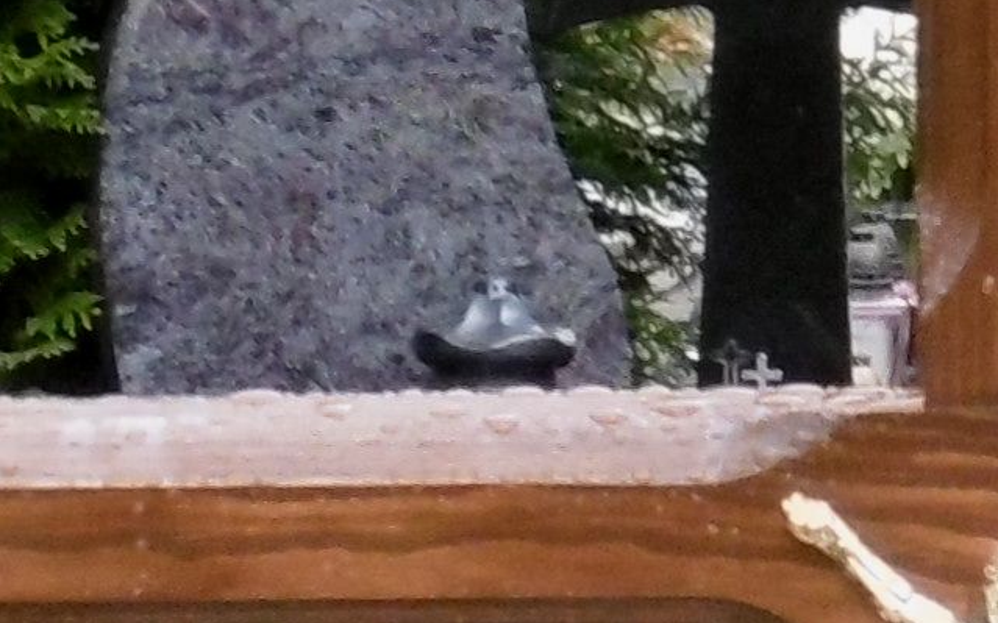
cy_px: 1291
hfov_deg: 5.4
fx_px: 10605
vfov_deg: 3.3
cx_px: 1373
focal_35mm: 390
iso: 200
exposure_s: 1/60
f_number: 4
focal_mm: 9.2
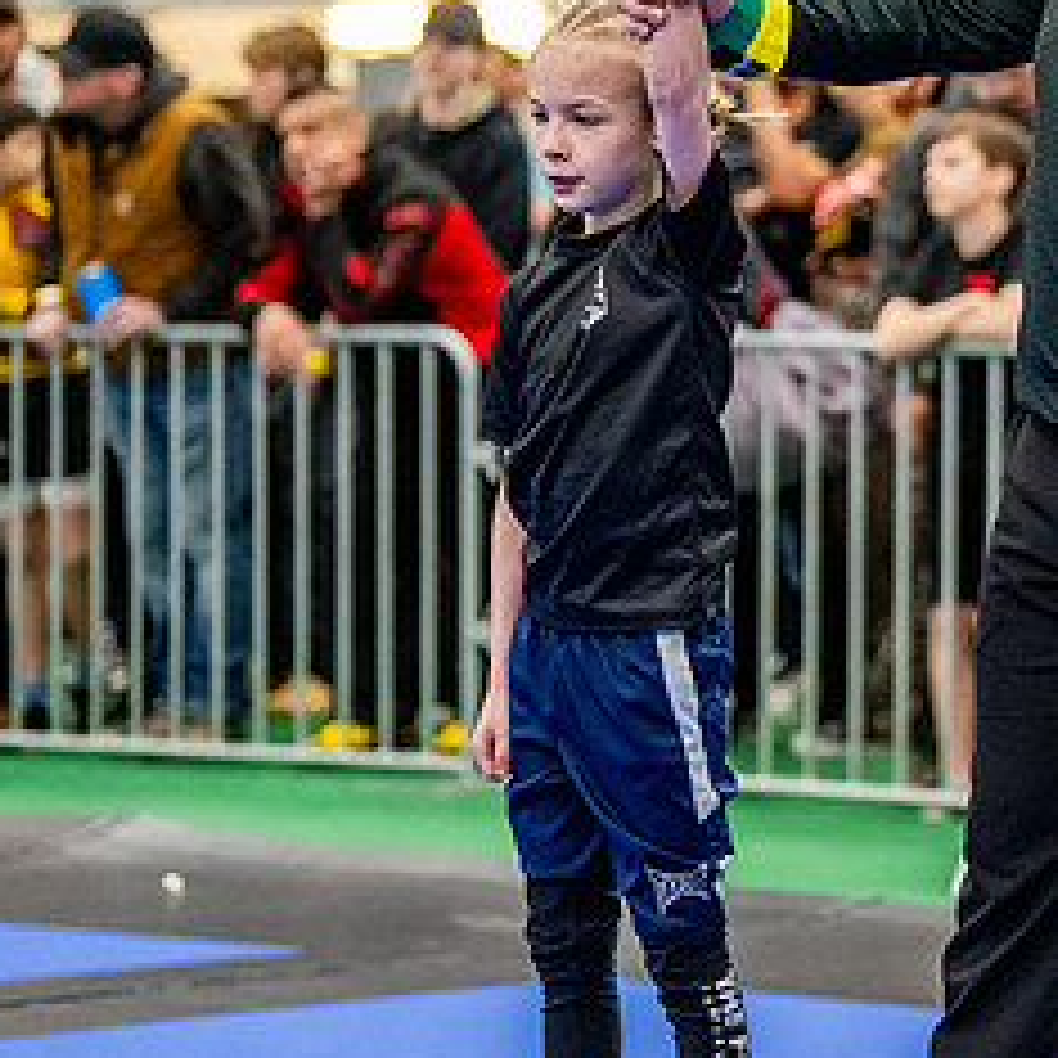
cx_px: 1139
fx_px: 7192
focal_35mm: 208
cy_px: 263
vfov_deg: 8.4
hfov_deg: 8.4
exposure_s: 1/500
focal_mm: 99
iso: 5000
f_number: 2.8
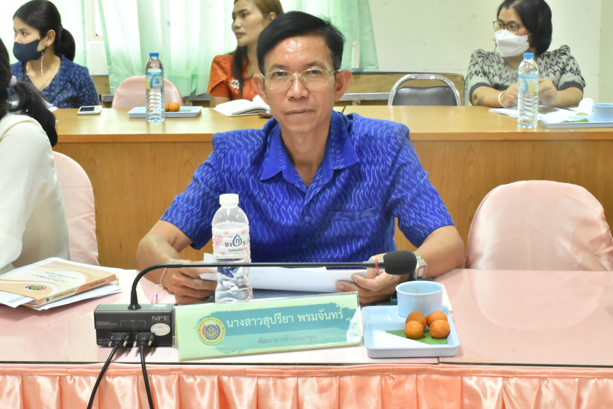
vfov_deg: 18.2
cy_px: 204
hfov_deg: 27.0
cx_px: 306
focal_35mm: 75
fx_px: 1277
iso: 3200
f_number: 18
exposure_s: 1/13
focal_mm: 50
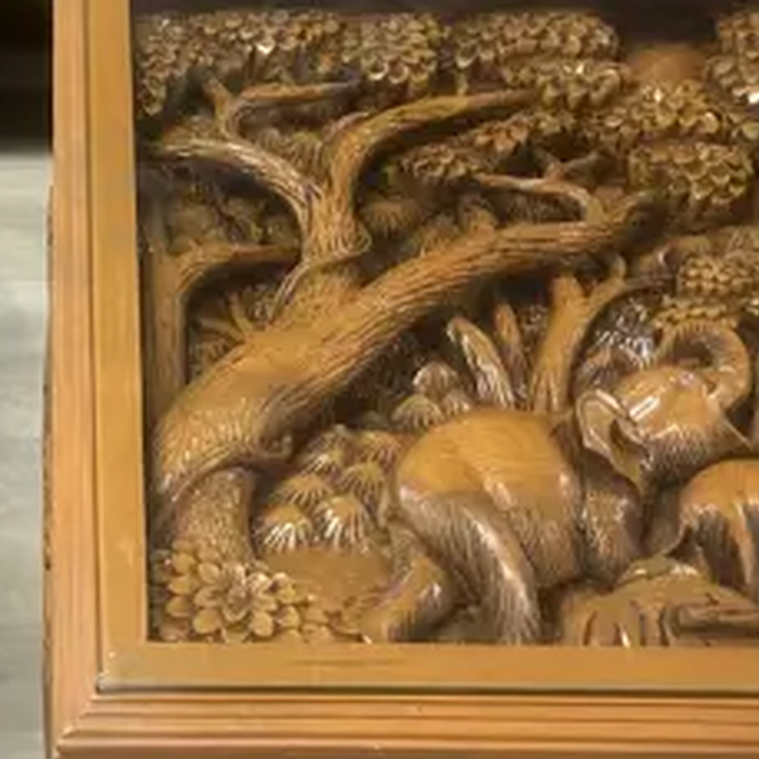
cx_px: 83
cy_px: 212
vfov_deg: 18.2
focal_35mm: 95
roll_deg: -0.5
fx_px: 2357
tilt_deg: -43.7
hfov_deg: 18.0
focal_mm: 6.86
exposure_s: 1/50
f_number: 1.78
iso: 250
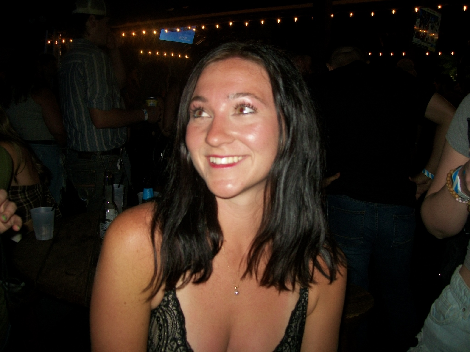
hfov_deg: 51.4
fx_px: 489
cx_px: 235
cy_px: 176
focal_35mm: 36
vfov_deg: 39.7
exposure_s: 1/30
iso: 80
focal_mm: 6
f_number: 2.7
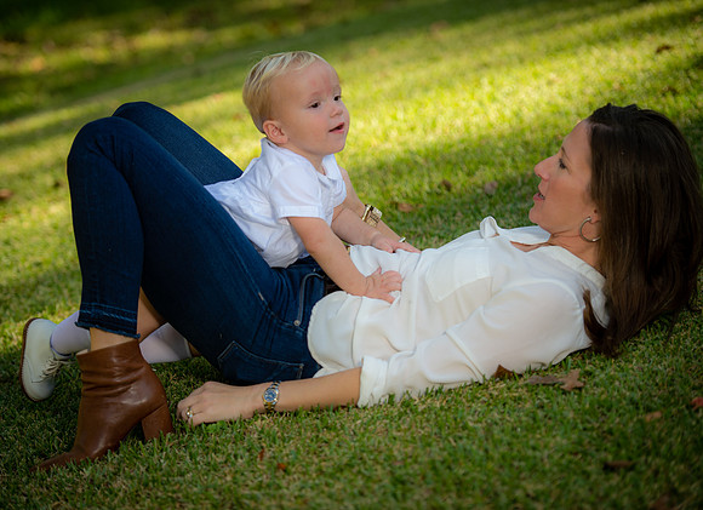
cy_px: 255
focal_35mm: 123
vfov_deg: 11.8
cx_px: 319
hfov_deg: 16.2
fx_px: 2471
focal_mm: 116
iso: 50
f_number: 2.8
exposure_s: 1/250
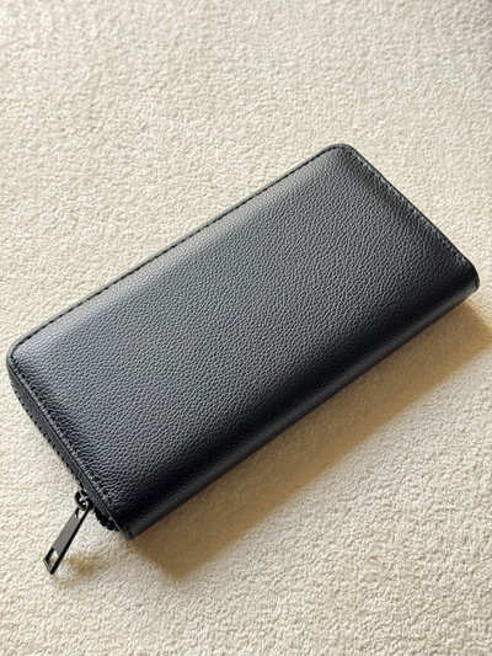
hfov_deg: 30.3
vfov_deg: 39.6
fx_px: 909
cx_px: 246
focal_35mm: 48
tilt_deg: -61.4
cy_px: 328
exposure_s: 1/60
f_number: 1.78
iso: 160
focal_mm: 6.76
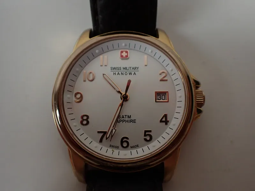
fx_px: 221
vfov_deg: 46.8
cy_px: 96
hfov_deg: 60.0
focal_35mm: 30
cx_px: 128
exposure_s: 1/125
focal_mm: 5.4
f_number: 2.3
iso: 320
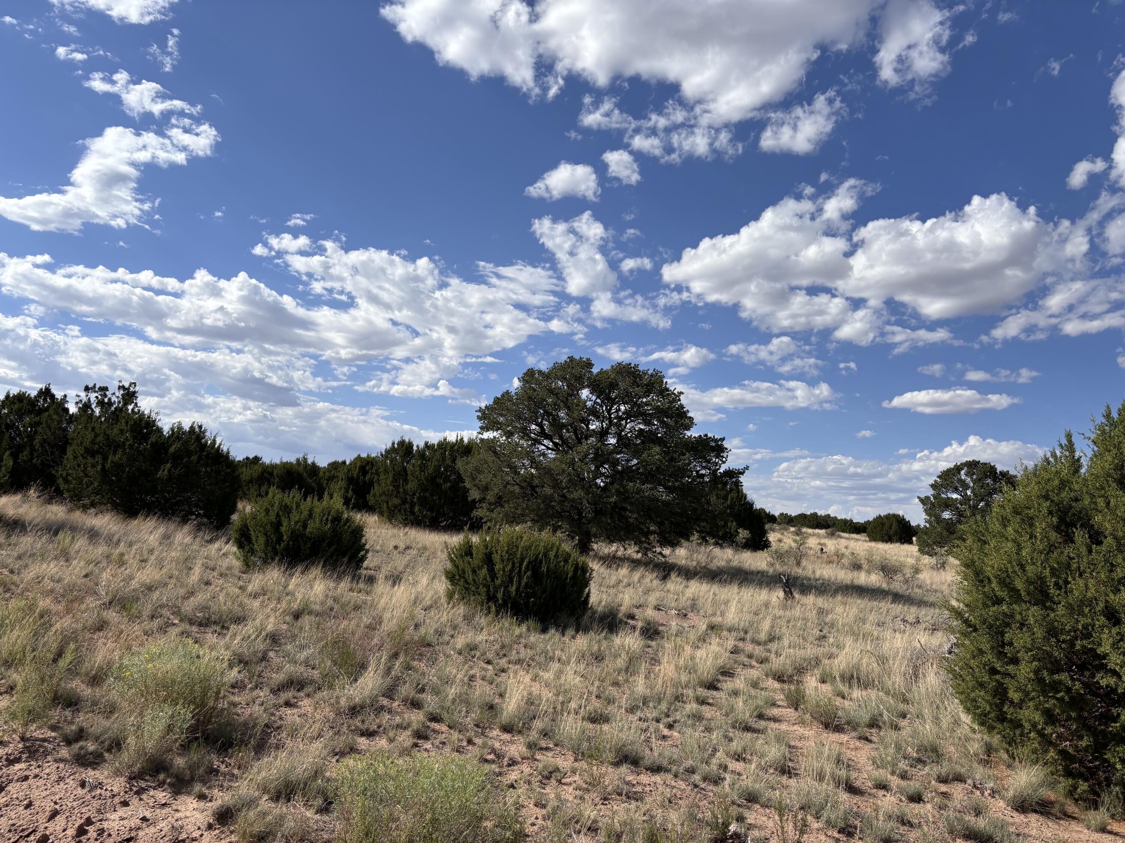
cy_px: 422
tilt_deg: +9.7
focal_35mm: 26
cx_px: 562
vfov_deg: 53.1
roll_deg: -4.8
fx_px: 845
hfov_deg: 67.3
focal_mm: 5.96
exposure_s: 1/5348
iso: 50
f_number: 1.6
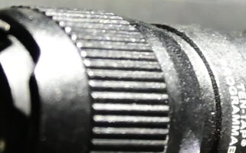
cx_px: 245
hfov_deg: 4.4
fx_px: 3162
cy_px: 88
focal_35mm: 472
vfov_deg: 2.8
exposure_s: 1/80
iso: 6400
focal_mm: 58
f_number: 4.5
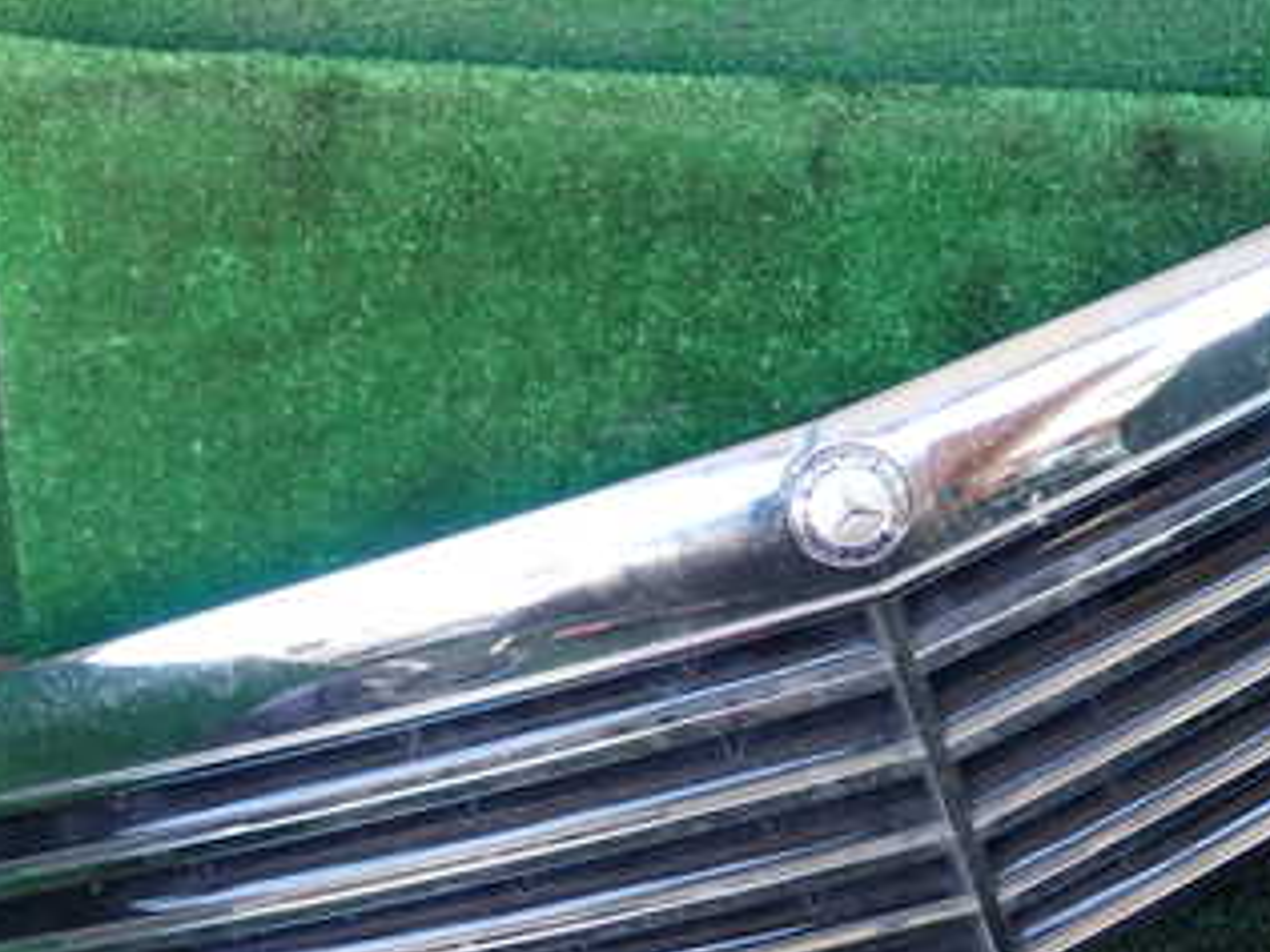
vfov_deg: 25.7
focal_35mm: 57
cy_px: 482
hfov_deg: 33.4
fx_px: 2091
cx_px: 860
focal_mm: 5.4
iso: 200
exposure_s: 1/60
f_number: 2.3
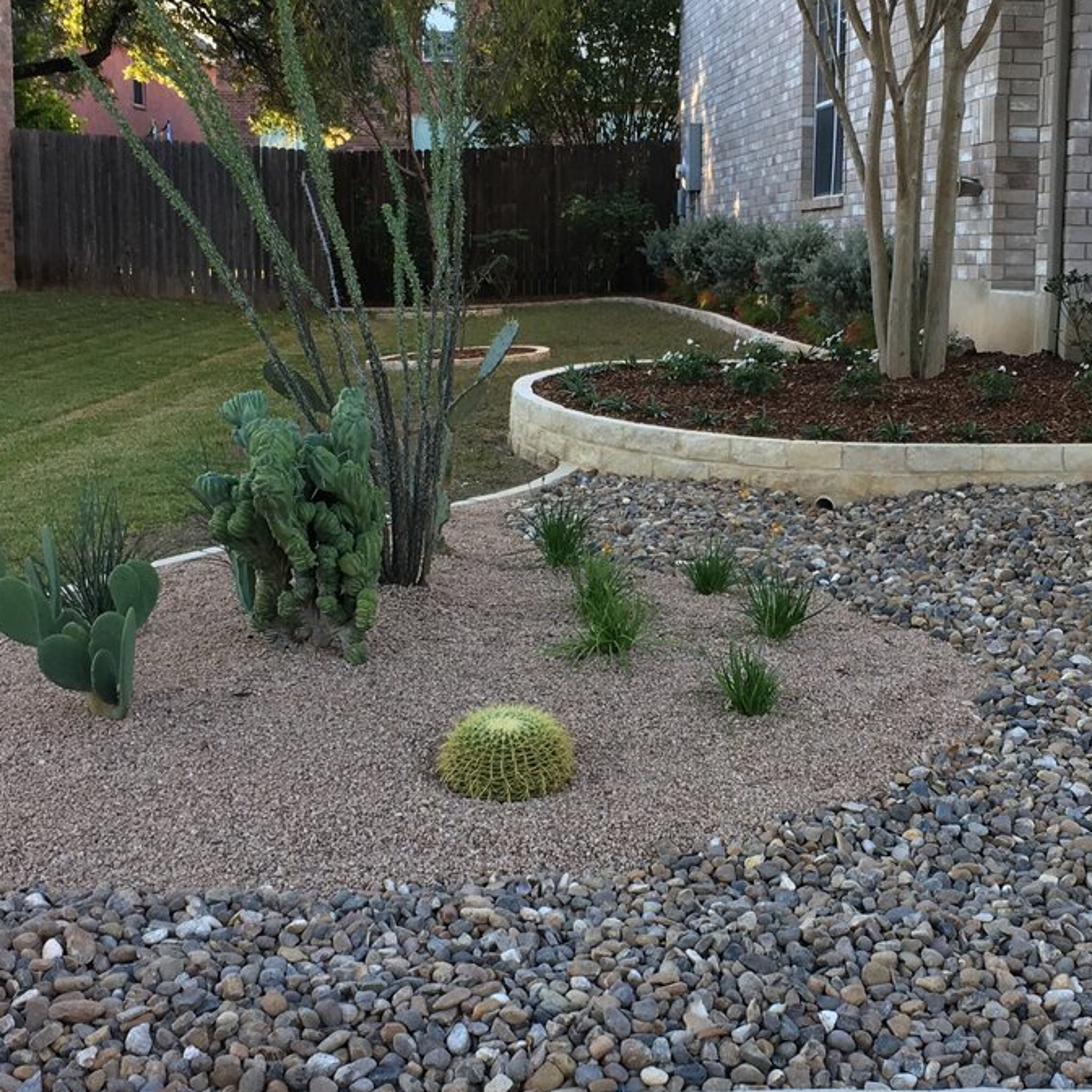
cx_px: 720
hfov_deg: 28.0
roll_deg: -1.5
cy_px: 554
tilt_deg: -7.2
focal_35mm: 61
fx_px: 2177
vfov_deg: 28.2
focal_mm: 4.15
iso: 32
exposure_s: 1/120
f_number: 2.2
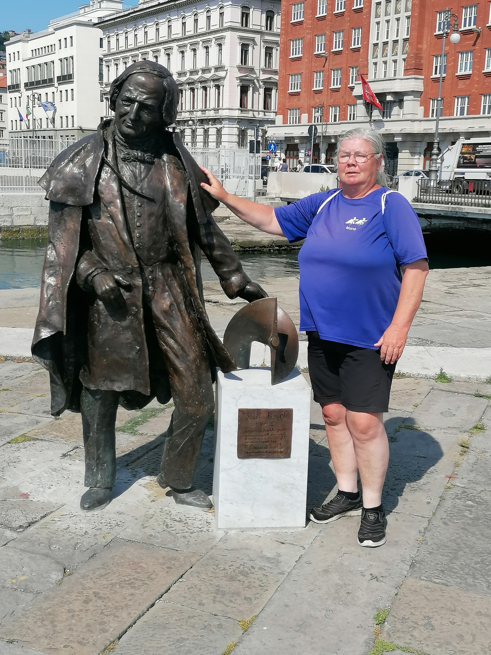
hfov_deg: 32.2
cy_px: 328
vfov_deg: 42.1
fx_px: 851
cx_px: 246
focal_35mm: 45
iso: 50
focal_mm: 4.75
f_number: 1.8
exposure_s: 1/2000
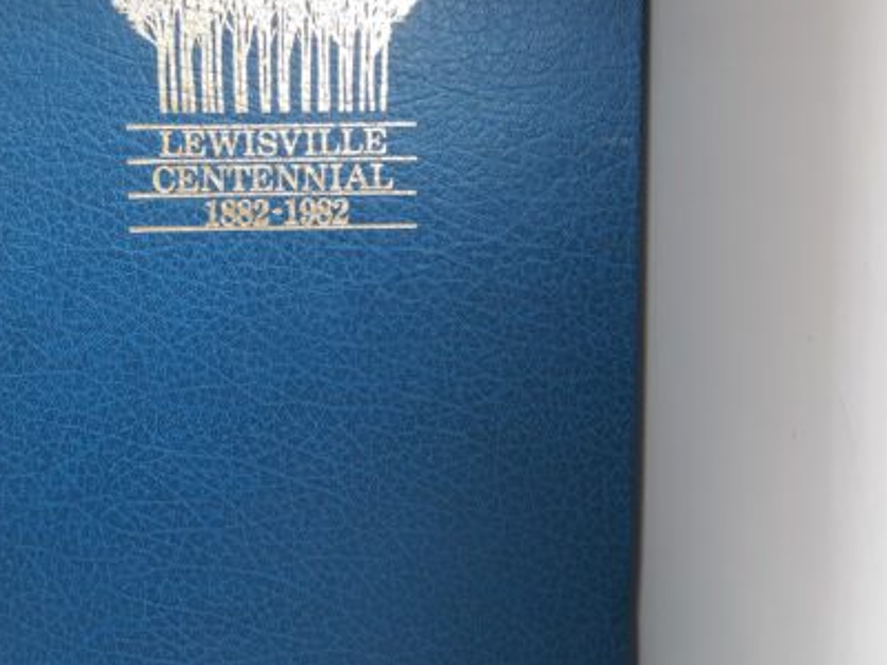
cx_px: 284
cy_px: 264
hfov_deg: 44.0
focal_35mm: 42
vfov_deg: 34.2
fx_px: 1076
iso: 50
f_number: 1.7
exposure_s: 1/40
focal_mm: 3.7
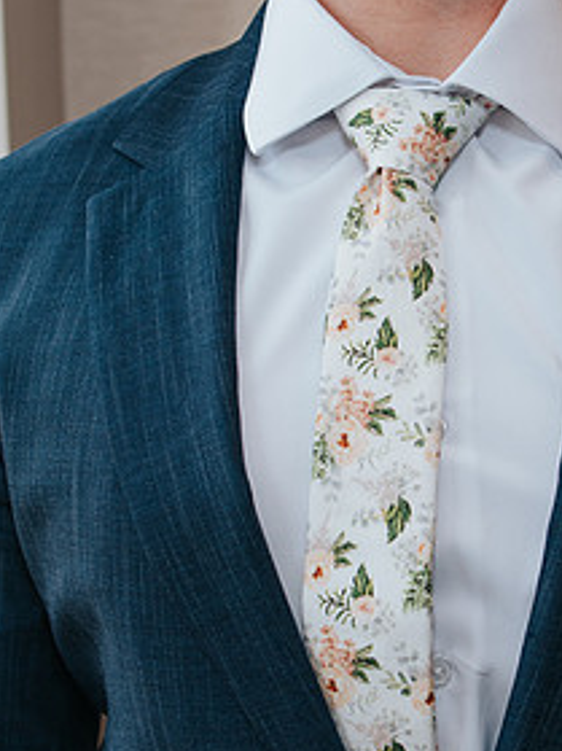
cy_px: 424
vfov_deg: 32.2
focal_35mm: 60
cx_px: 422
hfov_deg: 24.1
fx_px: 1300
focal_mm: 20
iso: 400
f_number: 2.8
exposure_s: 1/250
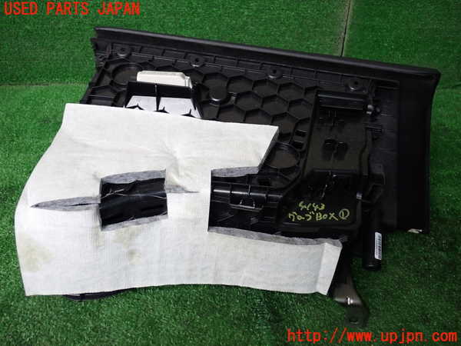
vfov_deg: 46.8
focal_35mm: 30
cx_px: 230
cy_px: 173
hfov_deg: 60.0
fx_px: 400
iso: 200
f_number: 6.3
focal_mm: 5.4
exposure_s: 1/30
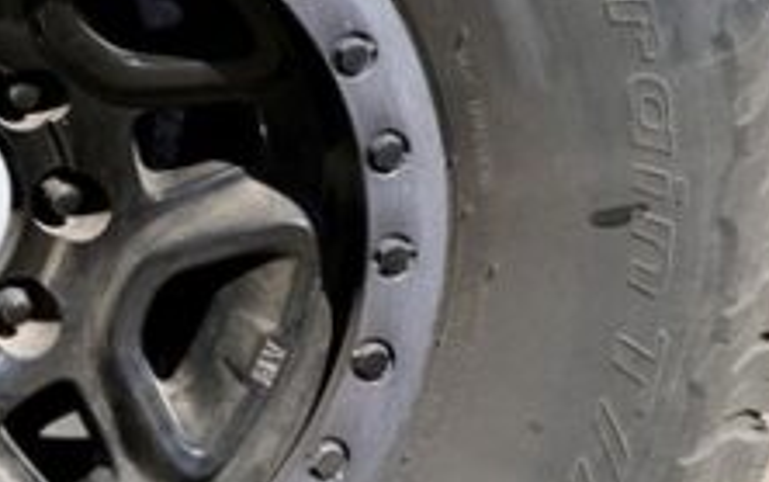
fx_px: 3250
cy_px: 199
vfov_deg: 8.5
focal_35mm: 155
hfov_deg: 13.3
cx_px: -10
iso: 320
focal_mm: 22.3
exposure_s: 1/1100
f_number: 5.6
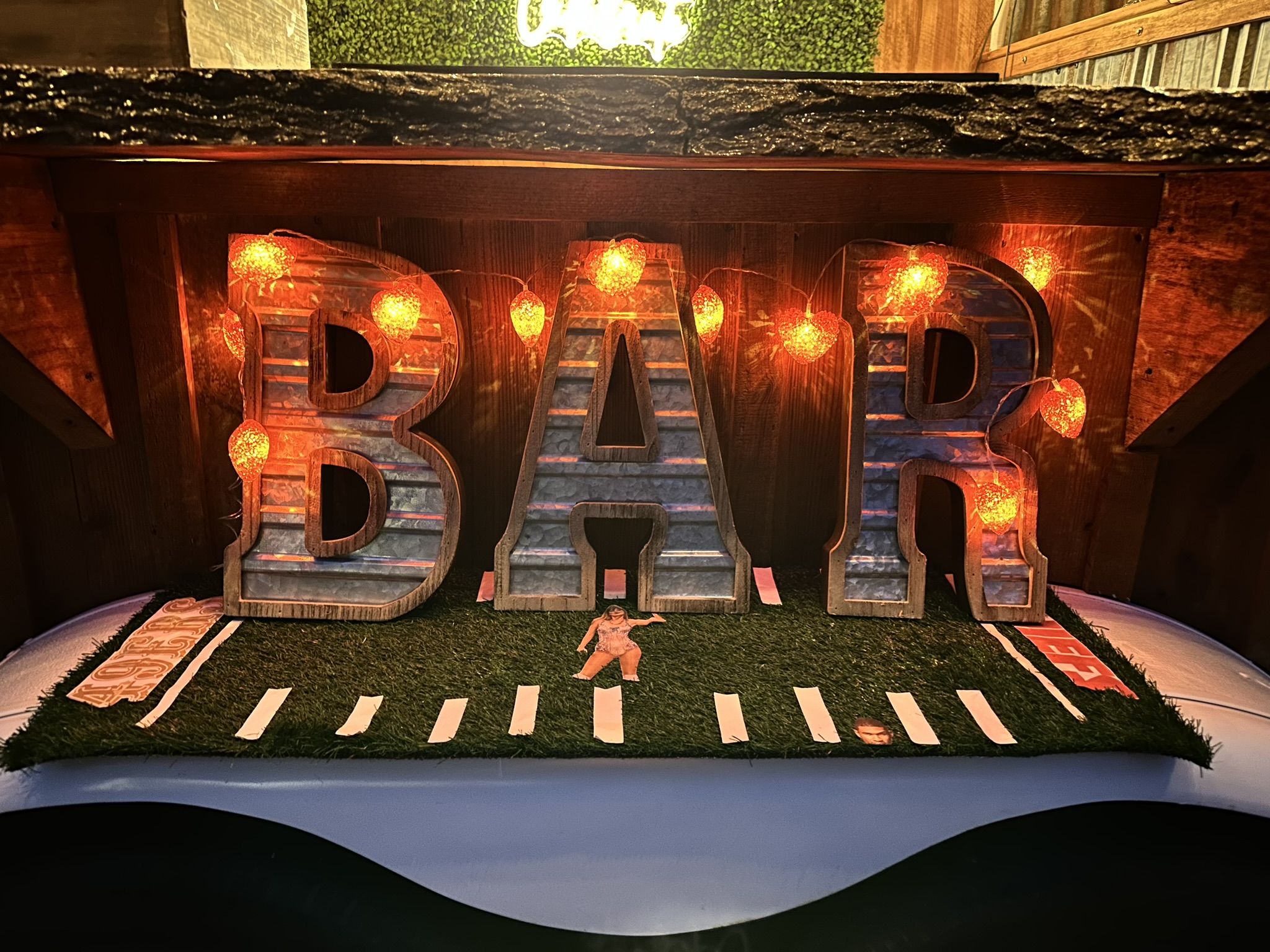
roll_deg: +0.7
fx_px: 881
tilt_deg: -19.0
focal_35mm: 24
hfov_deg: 71.6
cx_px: 635
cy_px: 476
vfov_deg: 56.8
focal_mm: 6.86
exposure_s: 1/12
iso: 800
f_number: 1.78
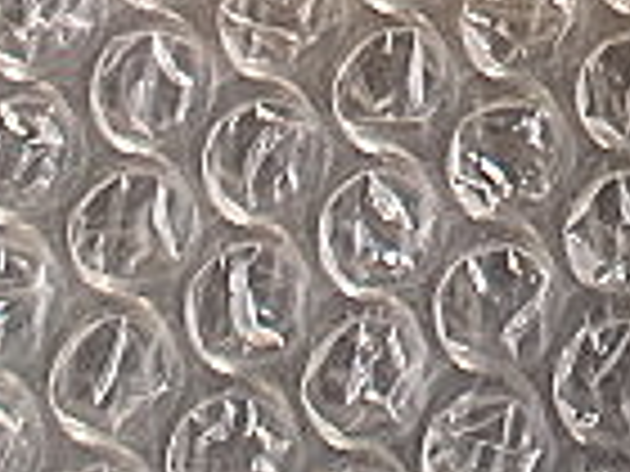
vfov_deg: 8.6
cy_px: -602
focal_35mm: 160
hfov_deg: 11.6
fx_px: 2912
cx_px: 1084
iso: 64
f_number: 3.1
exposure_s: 1/80
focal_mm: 6.3
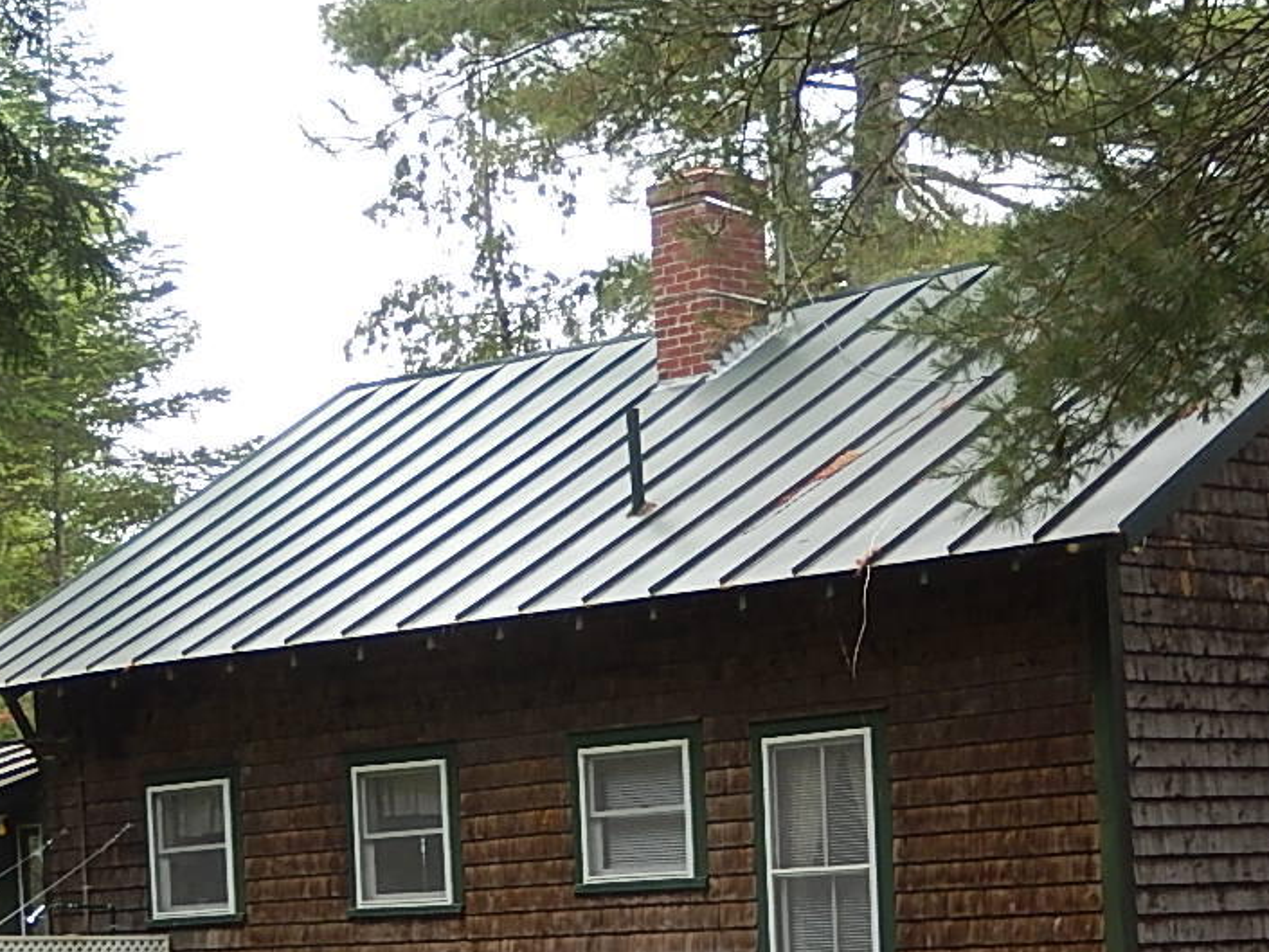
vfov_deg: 15.8
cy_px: 795
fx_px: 3410
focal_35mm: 93
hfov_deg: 21.1
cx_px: 605
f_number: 4.2
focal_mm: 7.3
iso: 125
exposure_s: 1/200
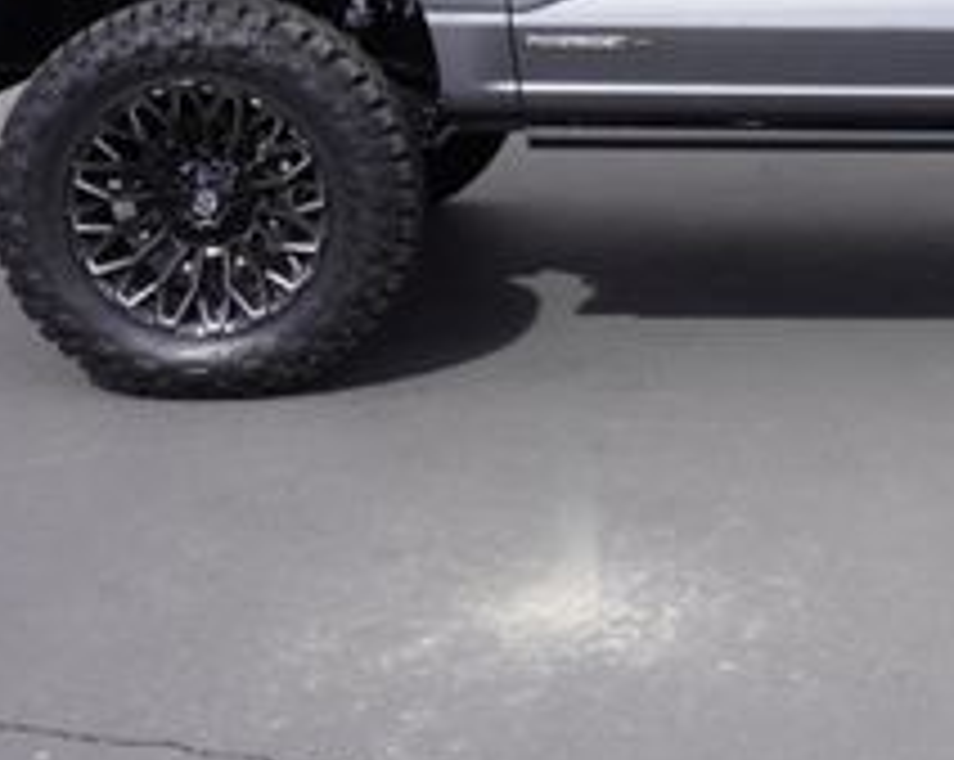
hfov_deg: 20.2
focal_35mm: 89
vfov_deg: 16.9
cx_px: 1107
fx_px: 2521
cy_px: 54
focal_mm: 21
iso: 100
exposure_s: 1/125
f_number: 8
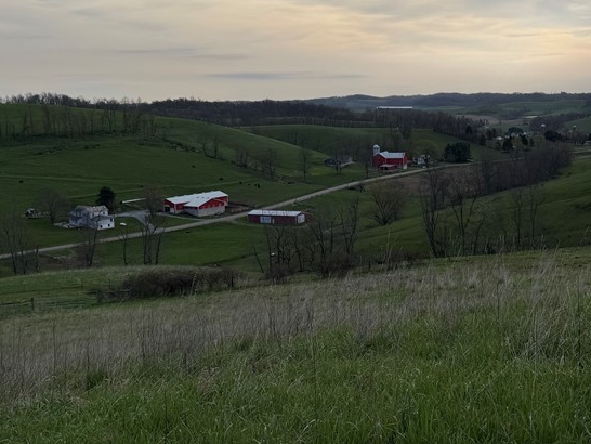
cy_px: 211
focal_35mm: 45
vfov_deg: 32.2
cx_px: 430
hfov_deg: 41.1
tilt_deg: -9.0
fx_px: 769
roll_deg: +0.6
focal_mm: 6.76
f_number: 1.78
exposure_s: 1/3953
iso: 80
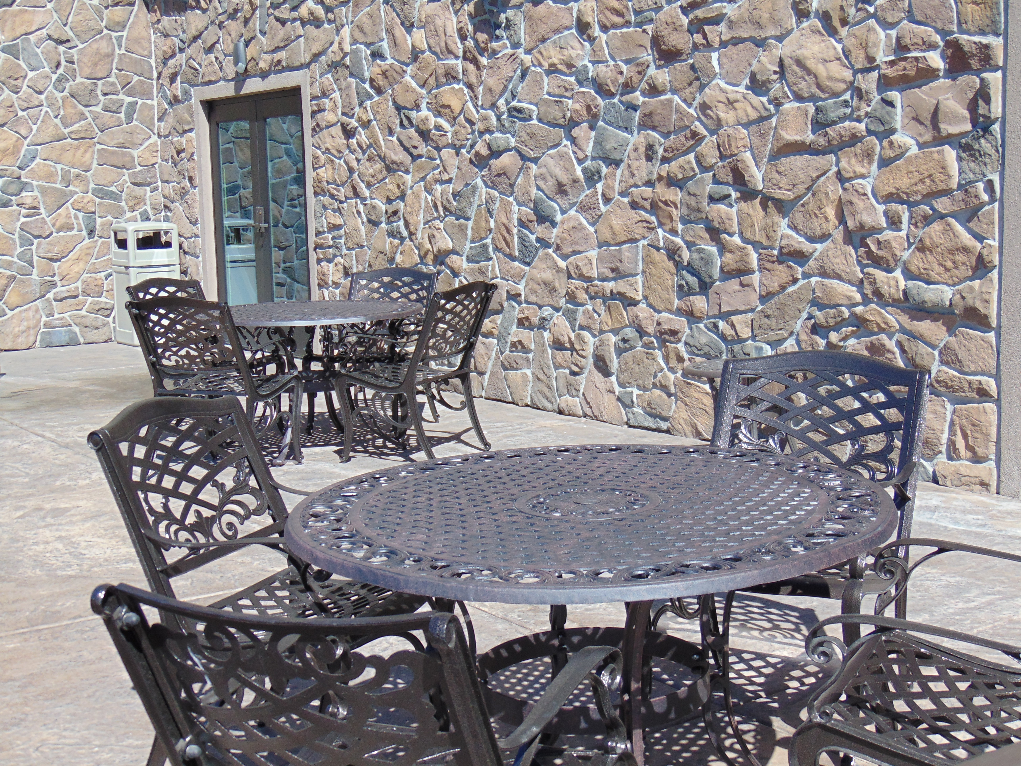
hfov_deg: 38.2
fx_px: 1475
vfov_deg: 29.1
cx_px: 510
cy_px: 383
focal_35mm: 50
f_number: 3.5
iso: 80
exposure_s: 1/640
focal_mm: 9
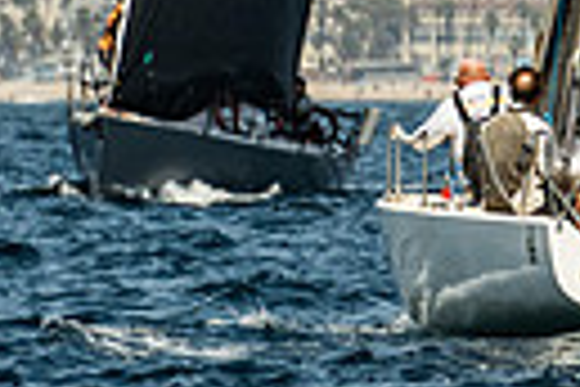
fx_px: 19525
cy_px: -480
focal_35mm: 1212
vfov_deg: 1.1
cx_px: 155
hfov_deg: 1.7
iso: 320
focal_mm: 200
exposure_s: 1/1250
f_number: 6.3
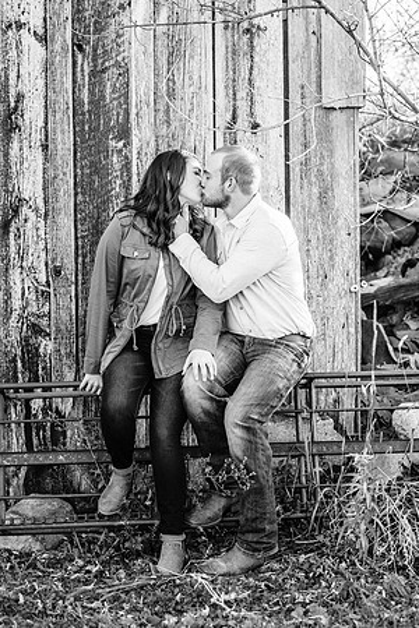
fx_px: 1484
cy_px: 314
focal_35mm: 85
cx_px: 210
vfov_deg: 23.9
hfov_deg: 16.1
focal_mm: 85
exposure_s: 1/640
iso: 200
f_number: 3.2
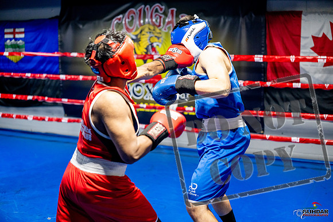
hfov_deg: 39.6
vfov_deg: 27.0
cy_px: 111
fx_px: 463
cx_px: 166
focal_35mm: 50
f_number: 2
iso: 4000
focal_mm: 50
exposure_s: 1/800
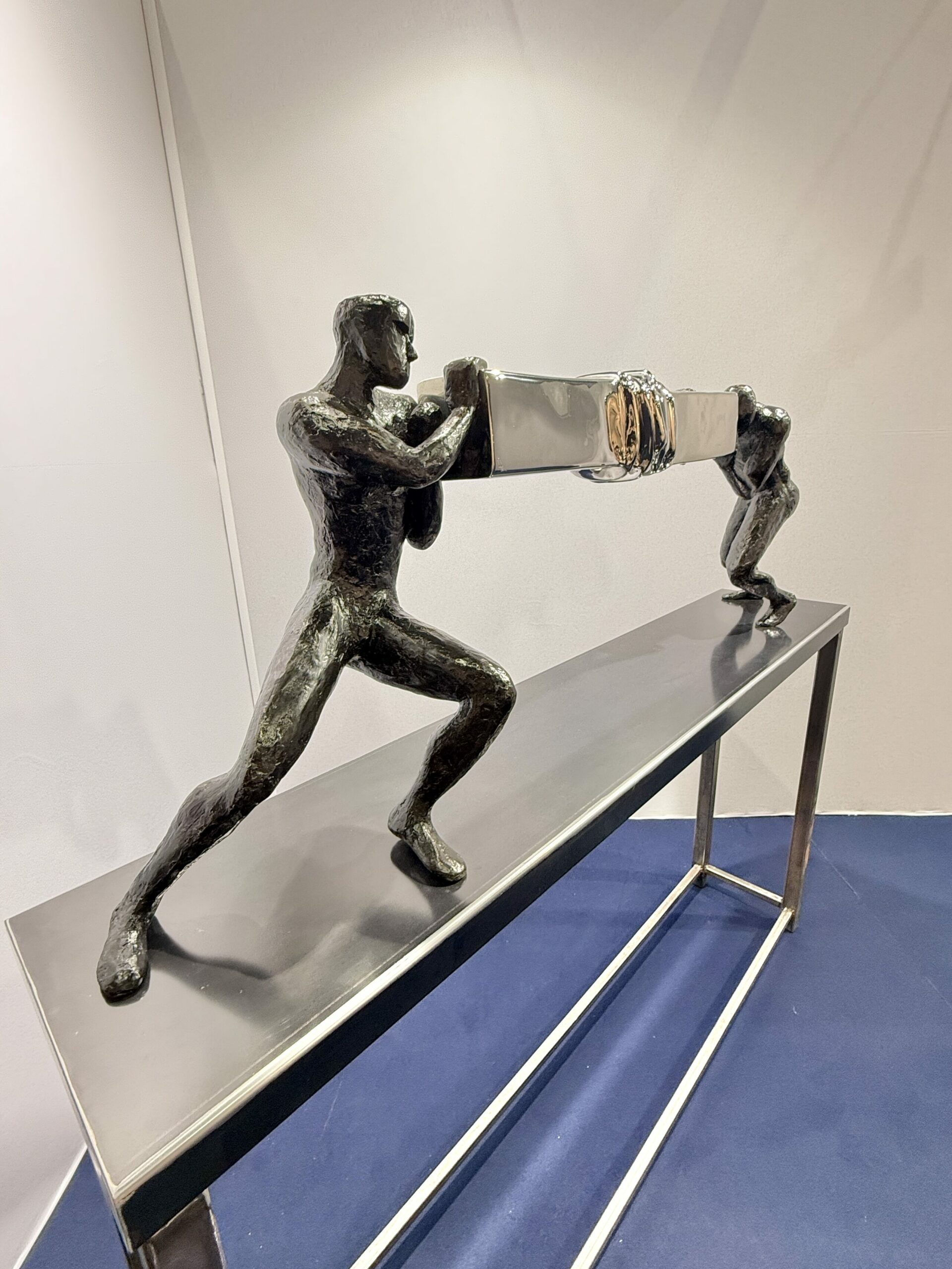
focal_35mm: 14
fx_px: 513
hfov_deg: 85.7
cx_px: 476
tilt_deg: -16.1
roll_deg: +2.8
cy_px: 634
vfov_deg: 102.1
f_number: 2.2
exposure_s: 1/50
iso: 200
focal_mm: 2.22
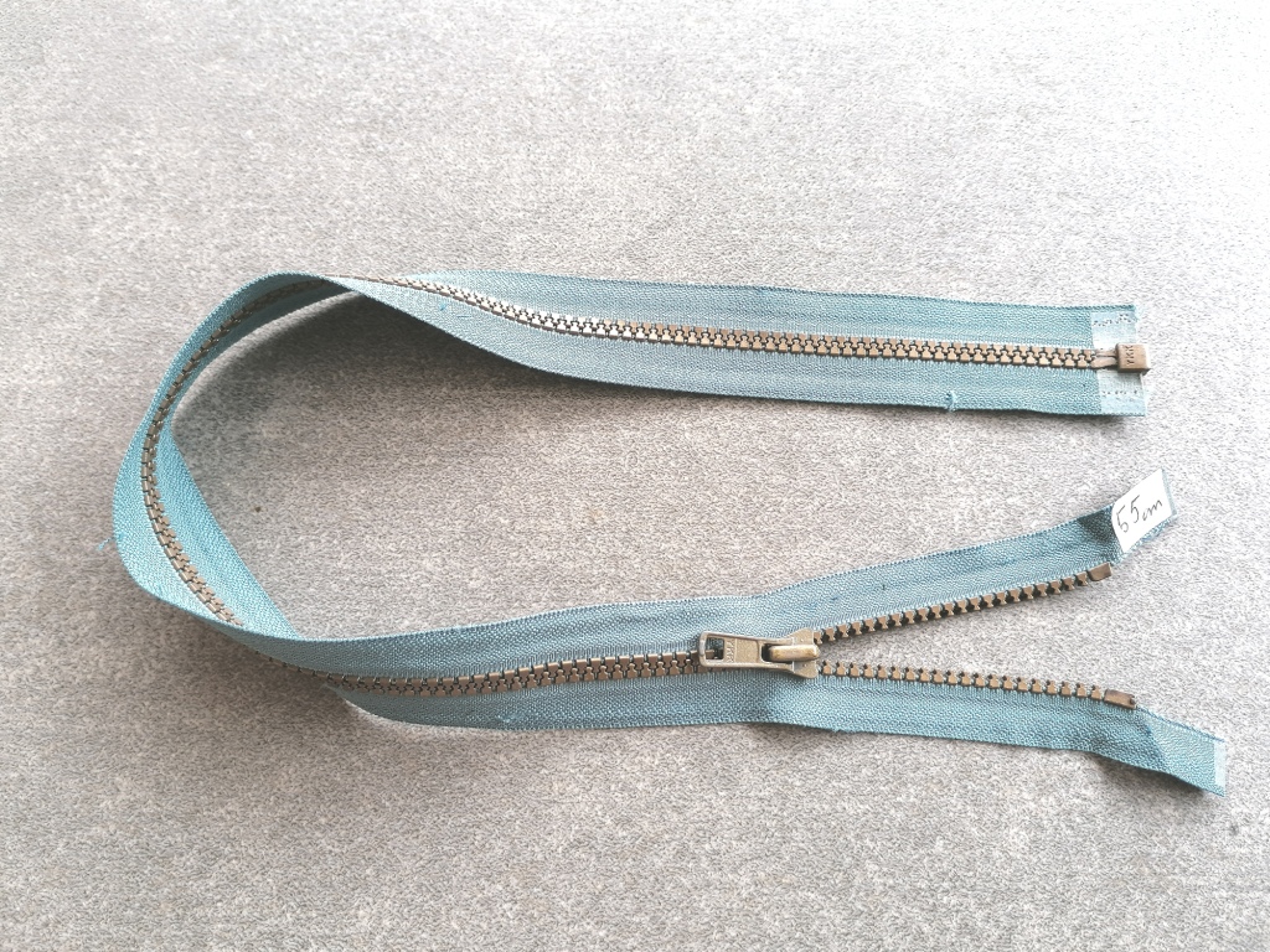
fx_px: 1064
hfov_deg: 61.7
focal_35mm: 29
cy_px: 476
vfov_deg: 48.2
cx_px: 635
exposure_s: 1/153
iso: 50
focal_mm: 4.75
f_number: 1.8
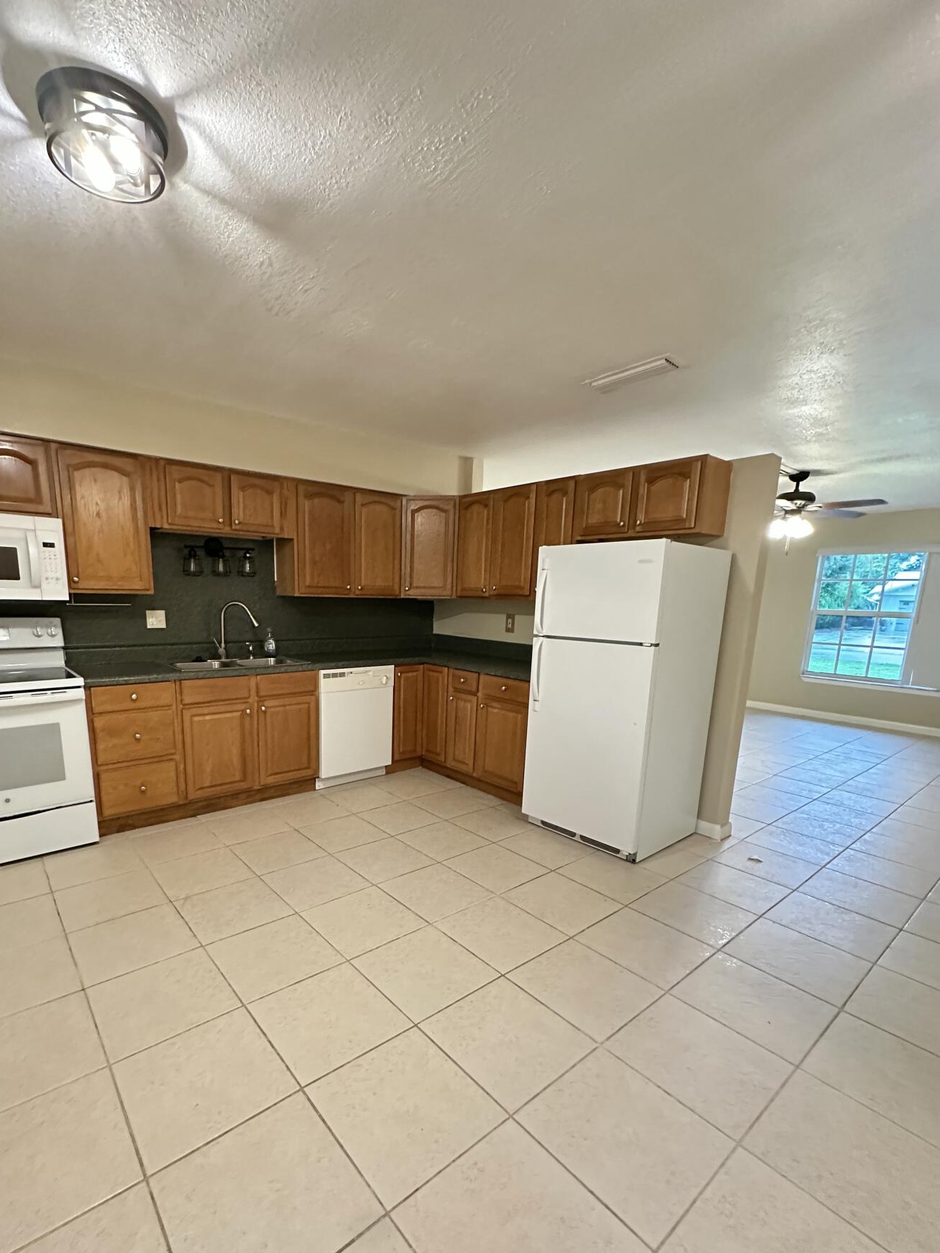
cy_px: 713
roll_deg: -2.1
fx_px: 579
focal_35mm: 16
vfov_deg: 93.9
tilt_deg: -10.3
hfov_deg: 77.7
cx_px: 407
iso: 800
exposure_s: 1/60
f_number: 2.2
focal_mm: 2.22
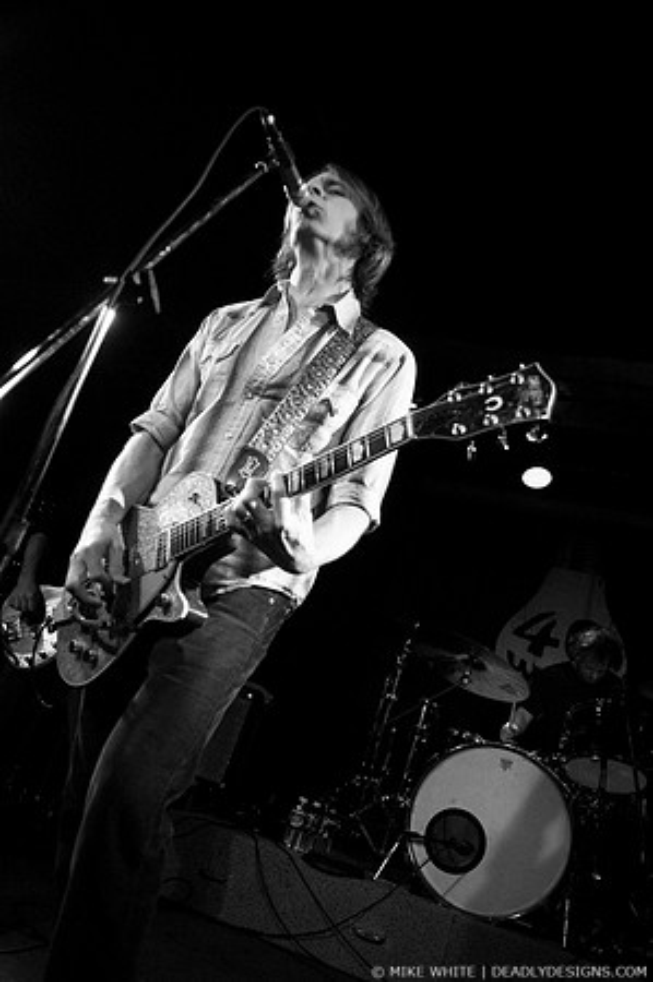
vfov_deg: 62.0
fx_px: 818
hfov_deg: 43.5
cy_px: 491
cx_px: 326
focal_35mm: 30
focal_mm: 20
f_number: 3.2
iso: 800
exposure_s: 1/100
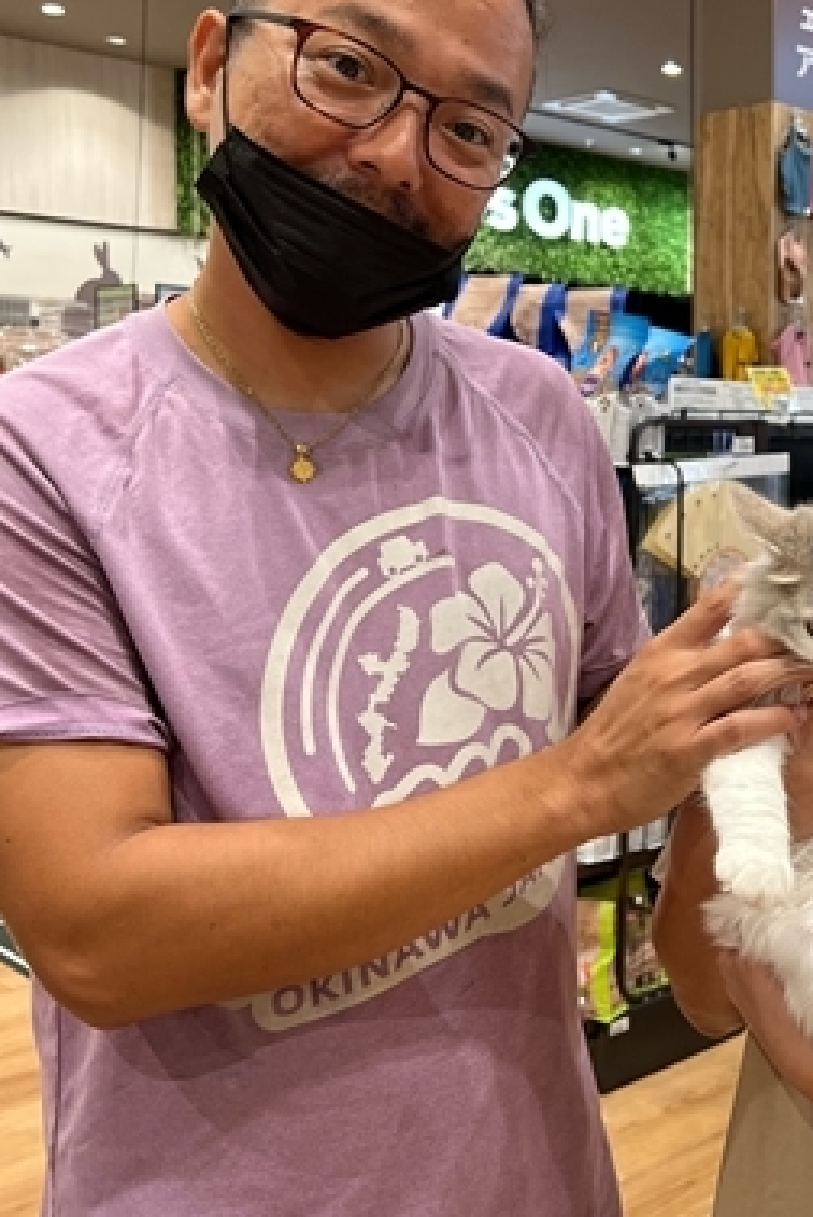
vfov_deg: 45.3
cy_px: 513
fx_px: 1454
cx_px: 787
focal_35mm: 43
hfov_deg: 29.5
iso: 100
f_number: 1.5
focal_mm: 5.7
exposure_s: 1/120
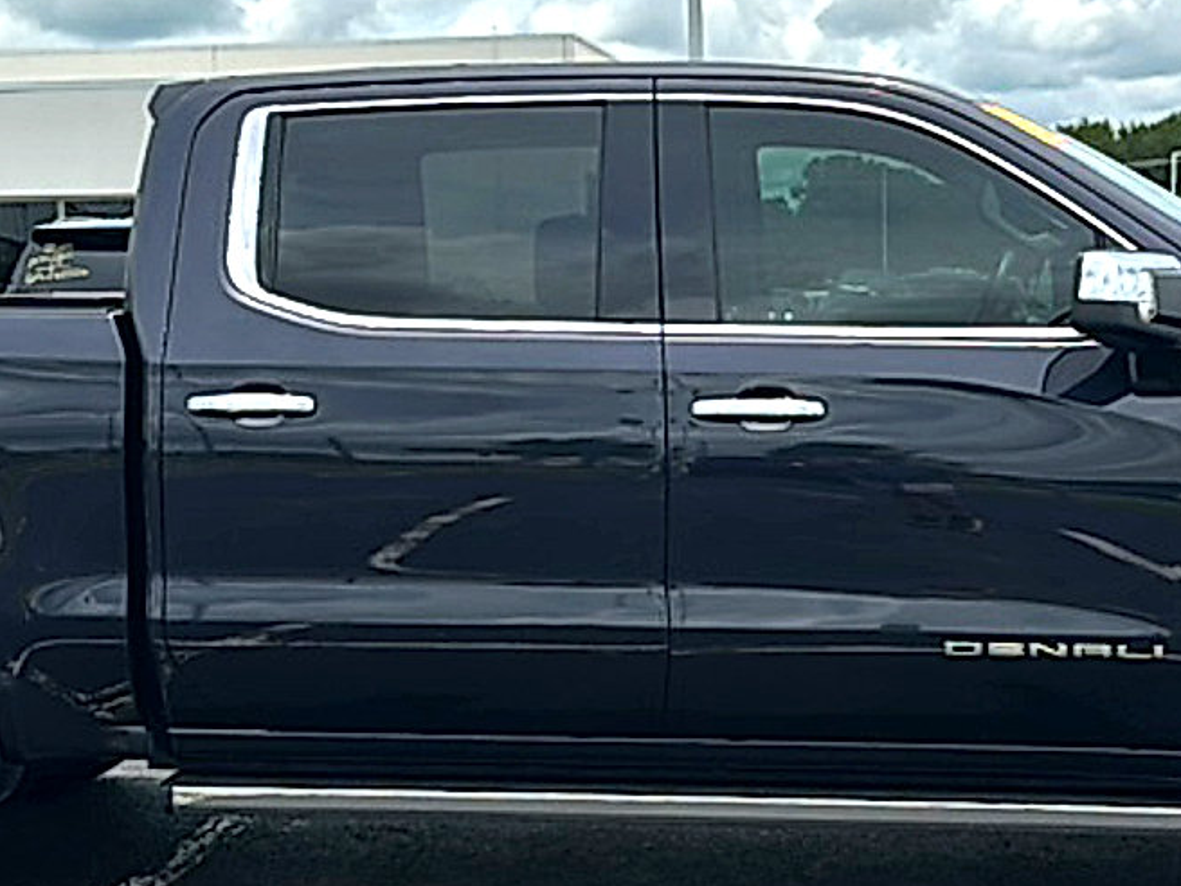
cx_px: 616
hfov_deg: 31.7
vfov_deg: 24.0
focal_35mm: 61
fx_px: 2081
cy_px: 492
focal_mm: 6.86
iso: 80
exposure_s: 1/5051
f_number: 1.78
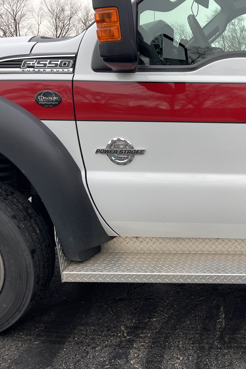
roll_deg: -1.8
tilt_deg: -13.2
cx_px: 248
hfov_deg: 32.9
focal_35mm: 37
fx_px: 379
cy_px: 184
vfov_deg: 51.9
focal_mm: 5.1
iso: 40
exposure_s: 1/121
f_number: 1.6
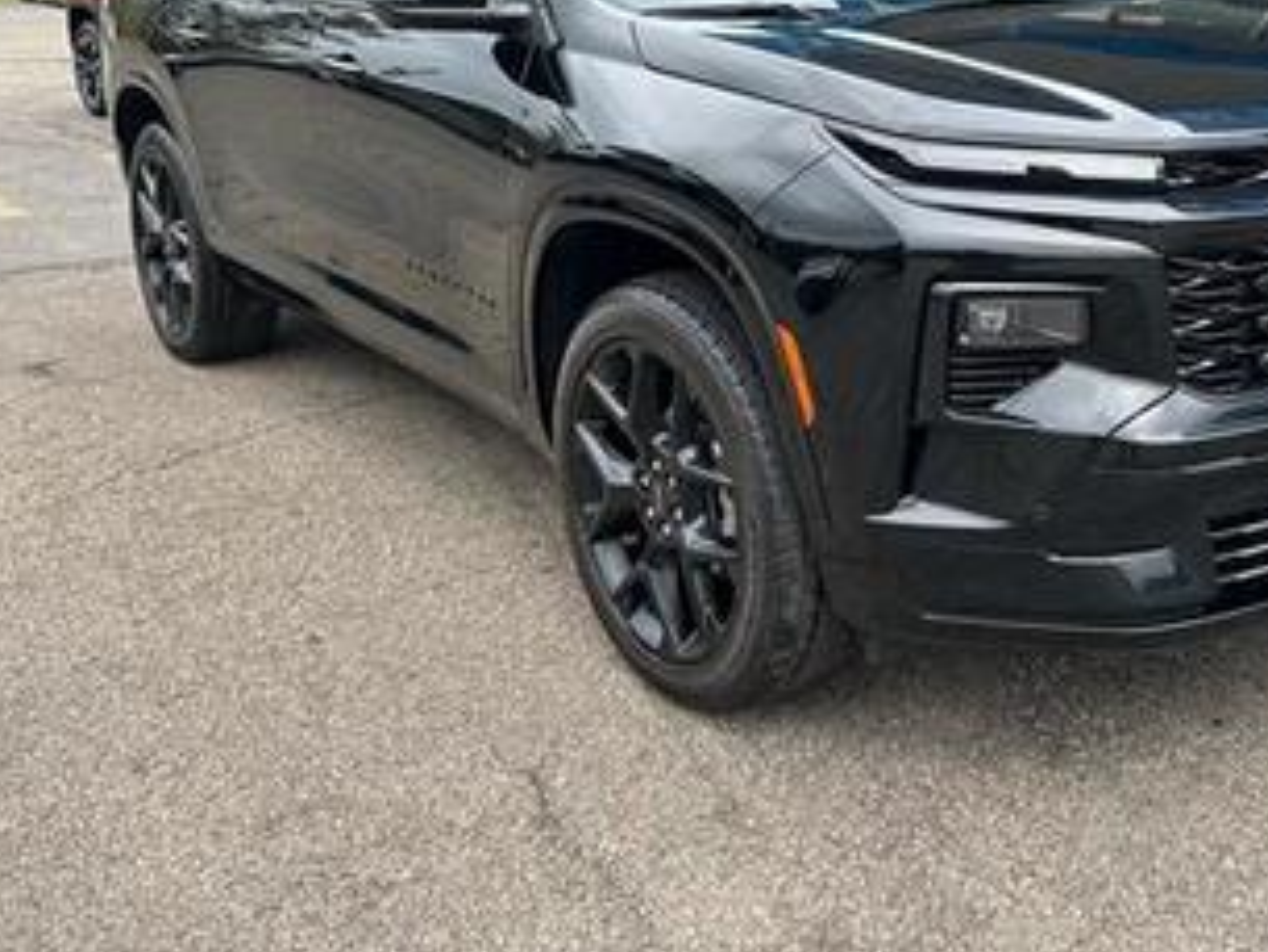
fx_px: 1576
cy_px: 241
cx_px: 915
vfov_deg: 33.0
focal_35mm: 43
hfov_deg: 42.8
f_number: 1.5
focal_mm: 5.7
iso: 50
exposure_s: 1/646
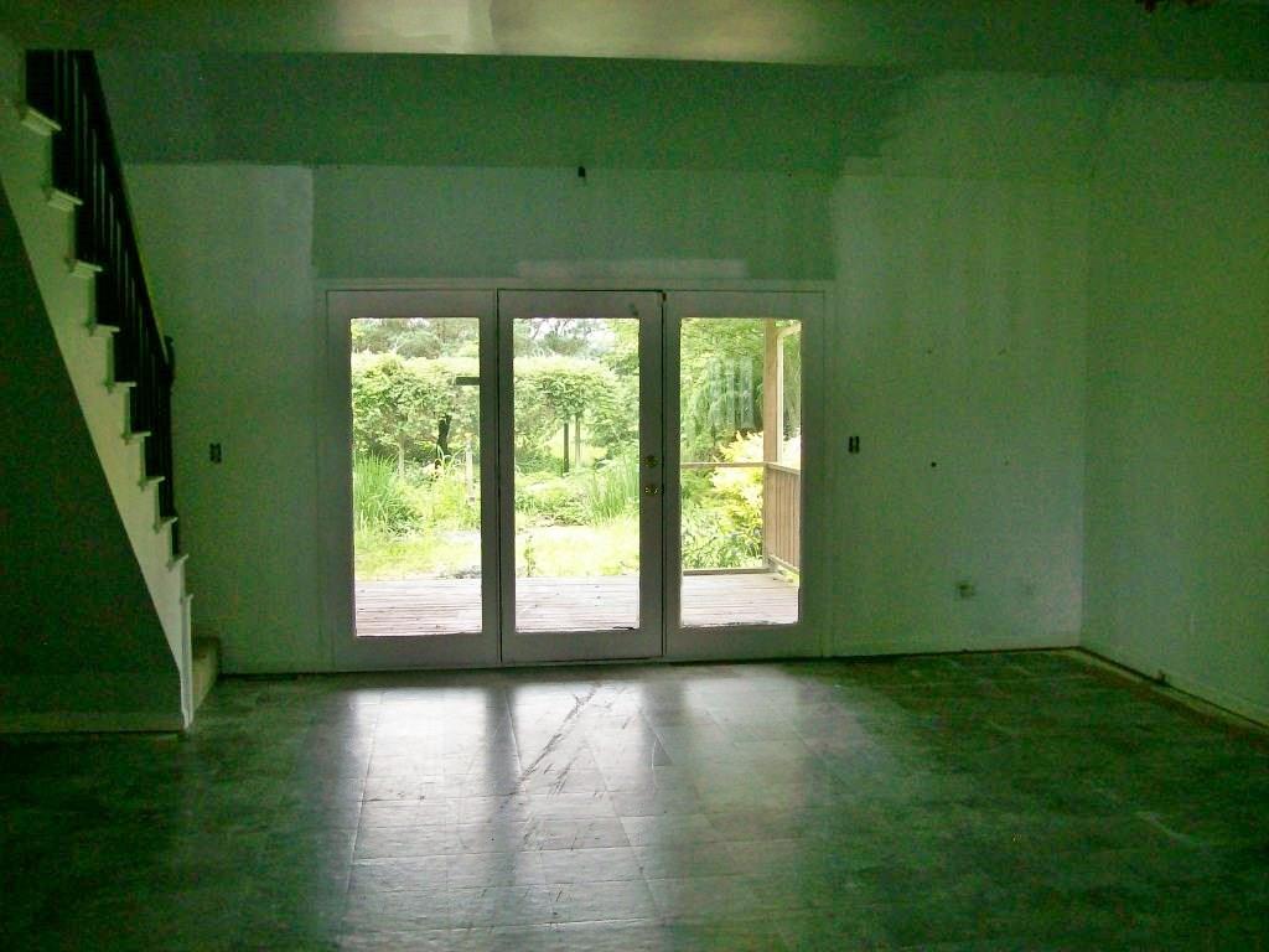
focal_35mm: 36
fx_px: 1320
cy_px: 476
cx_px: 634
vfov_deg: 39.7
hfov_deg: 51.4
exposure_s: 1/118
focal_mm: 6
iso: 80
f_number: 2.7
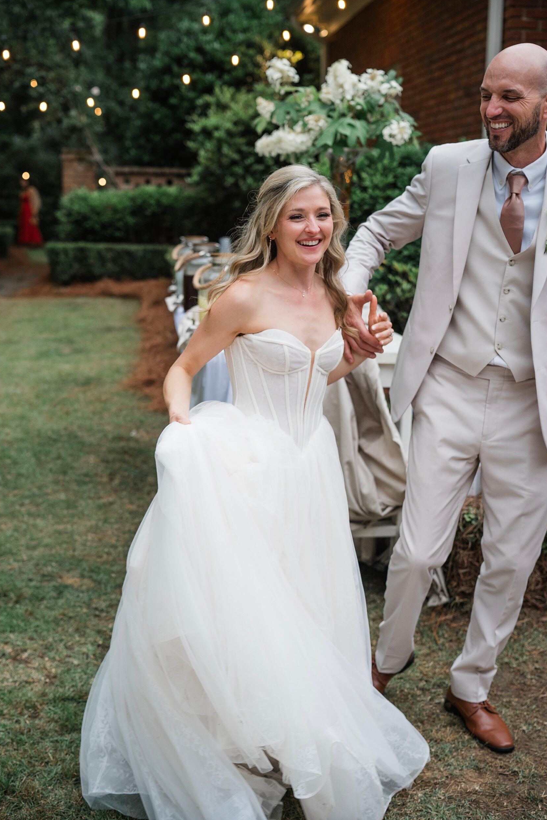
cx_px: 275
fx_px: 1162
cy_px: 409
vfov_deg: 38.9
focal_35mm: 51
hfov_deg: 26.5
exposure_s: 1/320
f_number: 3.2
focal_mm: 50
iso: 800
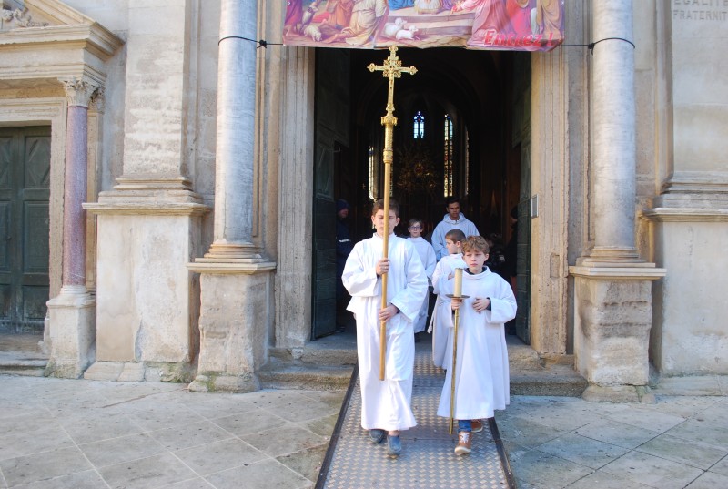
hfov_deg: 67.3
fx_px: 547
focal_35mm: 27
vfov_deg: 48.1
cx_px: 364
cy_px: 244
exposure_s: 1/100
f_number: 5
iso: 200
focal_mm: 18
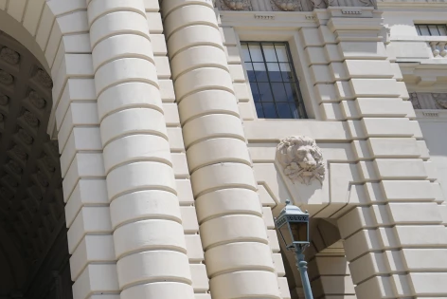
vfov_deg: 22.2
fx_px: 758
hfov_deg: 29.4
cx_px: -55
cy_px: 106
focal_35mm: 61
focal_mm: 24
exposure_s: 1/4000
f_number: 2.8
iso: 250
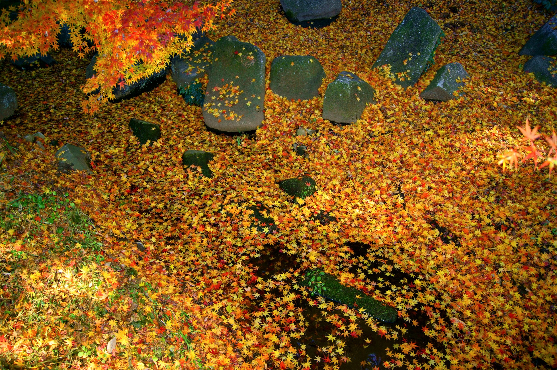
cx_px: 278
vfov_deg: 16.5
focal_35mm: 82
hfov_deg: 24.6
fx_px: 1275
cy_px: 185
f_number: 5.6
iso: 100
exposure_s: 1/125
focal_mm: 55
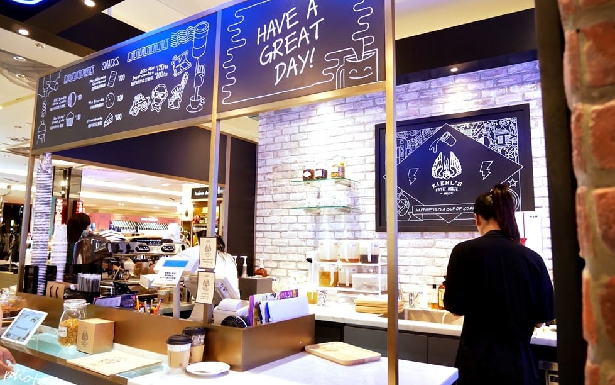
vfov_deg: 47.6
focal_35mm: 26
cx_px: 308
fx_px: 436
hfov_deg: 70.4
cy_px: 186
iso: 640
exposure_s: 1/60
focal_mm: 12
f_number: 3.5
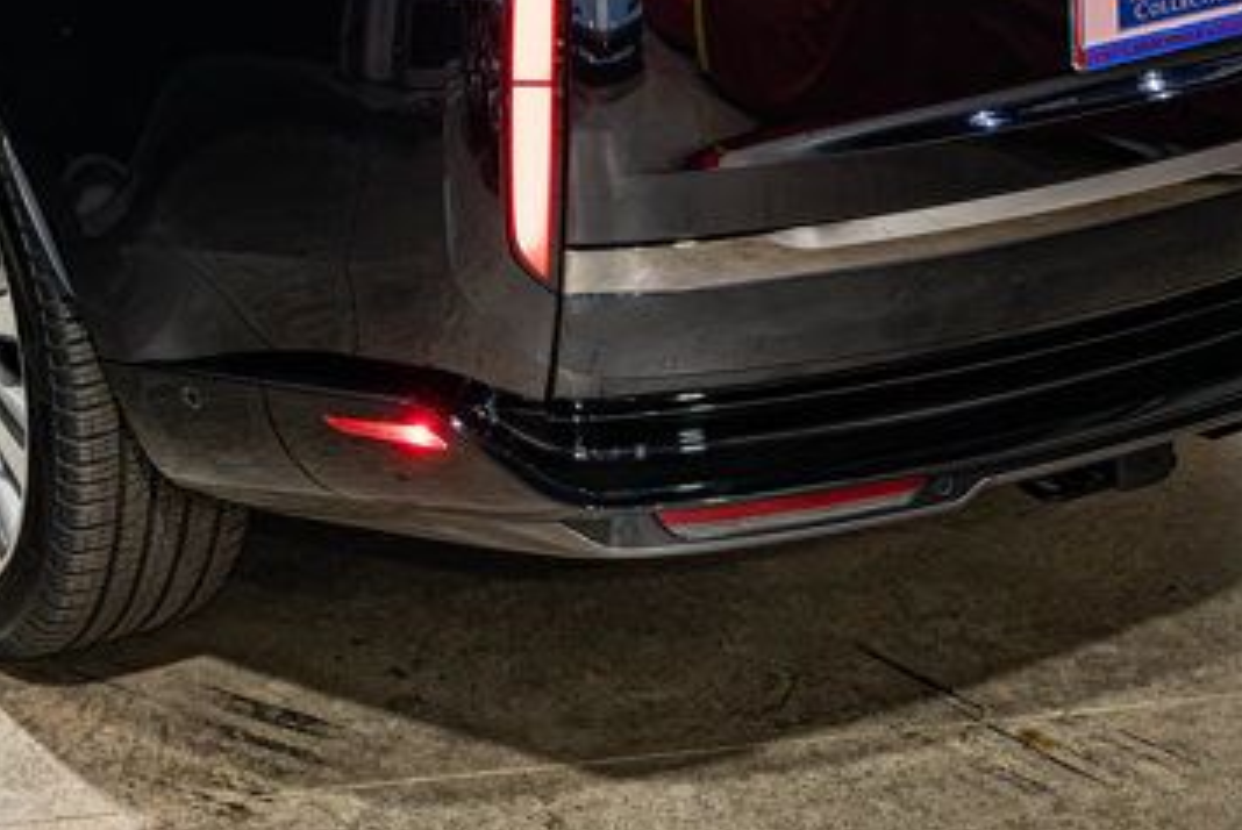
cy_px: -79
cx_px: 451
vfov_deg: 13.2
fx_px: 3522
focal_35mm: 102
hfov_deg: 20.0
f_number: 4
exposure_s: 1/50
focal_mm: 33
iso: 1600
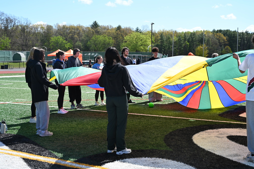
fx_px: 360
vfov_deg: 26.4
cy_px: 84
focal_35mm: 51
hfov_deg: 38.9
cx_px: 127
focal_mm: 51
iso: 100
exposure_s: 1/320
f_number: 6.3
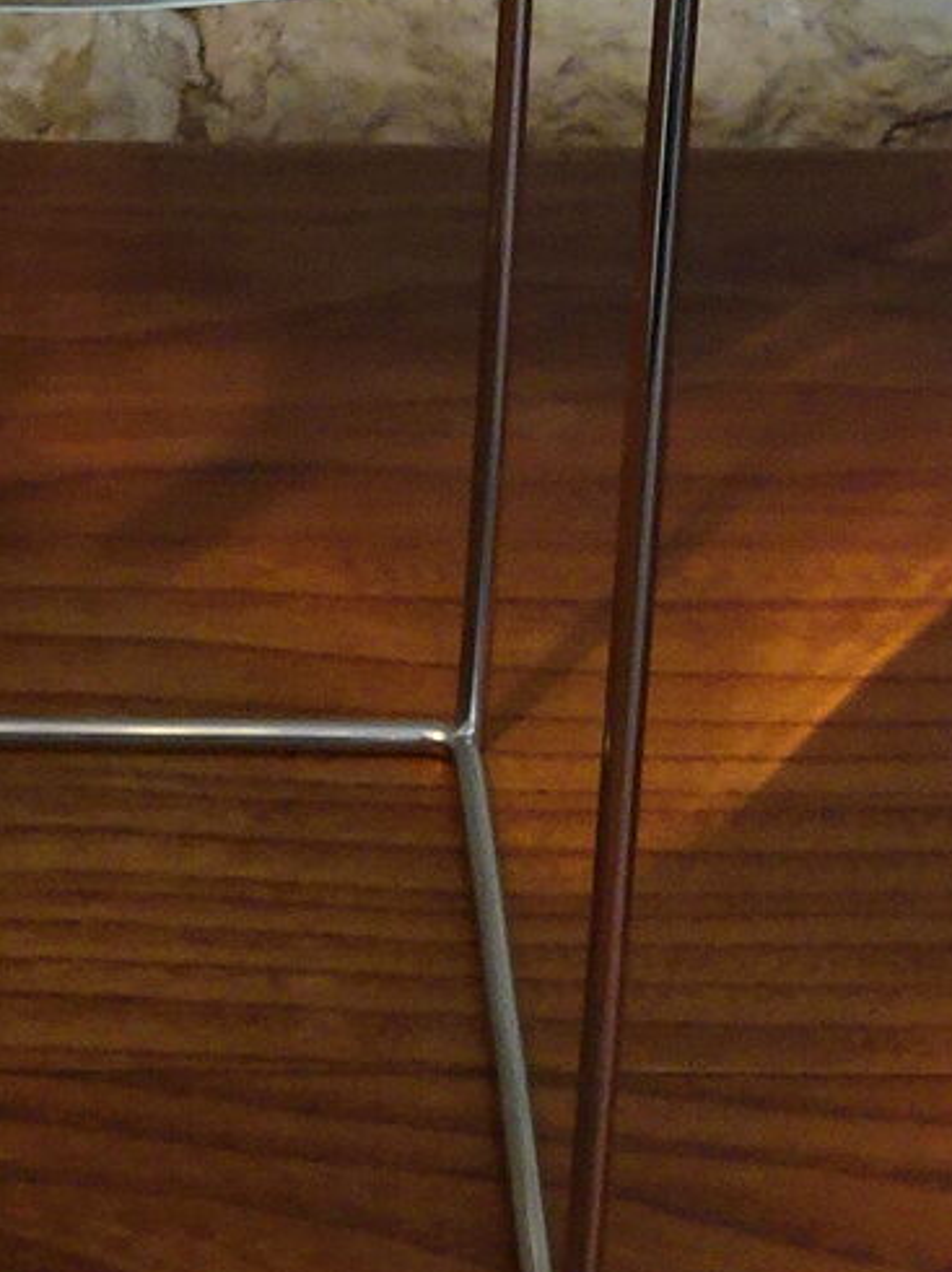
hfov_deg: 11.5
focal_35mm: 127
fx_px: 4661
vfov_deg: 15.2
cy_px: -18
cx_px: -13
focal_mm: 4.1
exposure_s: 1/30
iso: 160
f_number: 3.5
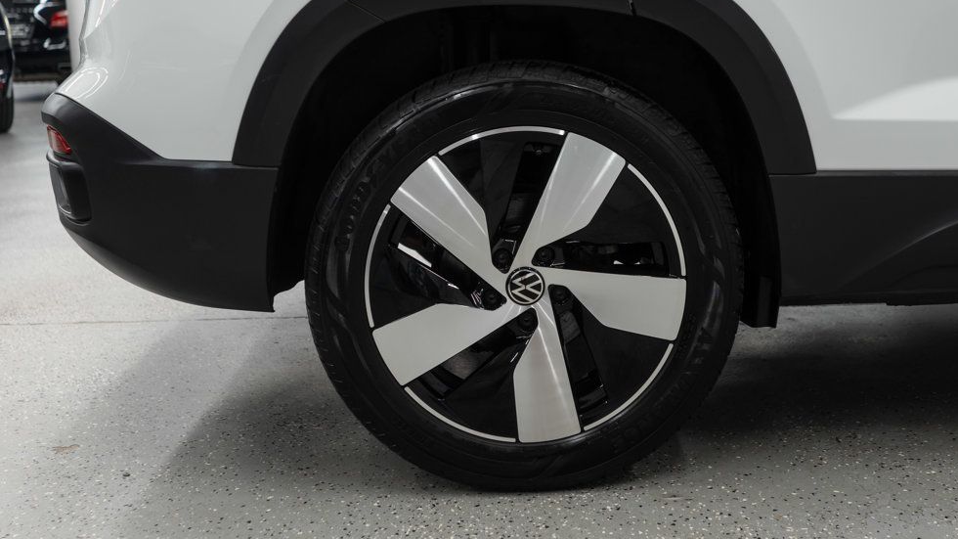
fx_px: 1168
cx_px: 485
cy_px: 232
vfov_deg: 25.9
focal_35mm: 46
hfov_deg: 44.6
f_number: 3.2
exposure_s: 1/50
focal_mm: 28
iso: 200
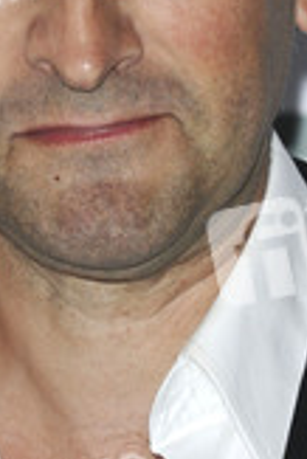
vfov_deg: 3.9
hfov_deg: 2.6
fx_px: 6793
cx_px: 97
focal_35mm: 532
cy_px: 99
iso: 400
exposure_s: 1/160
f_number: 5.6
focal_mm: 145
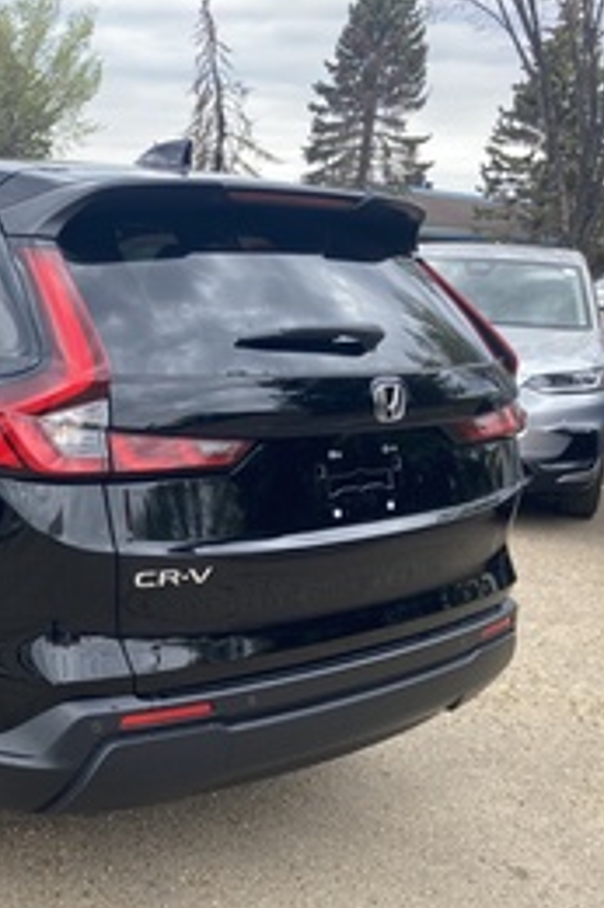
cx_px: -10
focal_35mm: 47
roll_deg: -4.2
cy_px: 519
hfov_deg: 26.9
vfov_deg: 41.8
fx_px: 1184
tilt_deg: -12.9
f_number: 1.8
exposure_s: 1/134
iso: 20
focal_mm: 3.99
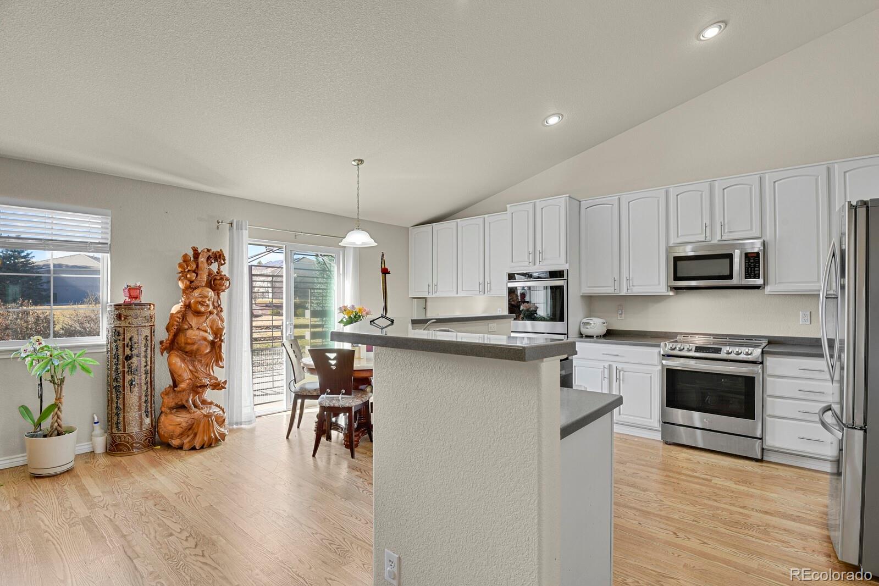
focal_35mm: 17
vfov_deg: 70.4
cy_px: 293
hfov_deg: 93.3
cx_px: 440
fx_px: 415
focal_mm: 17
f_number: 8
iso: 250
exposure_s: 1
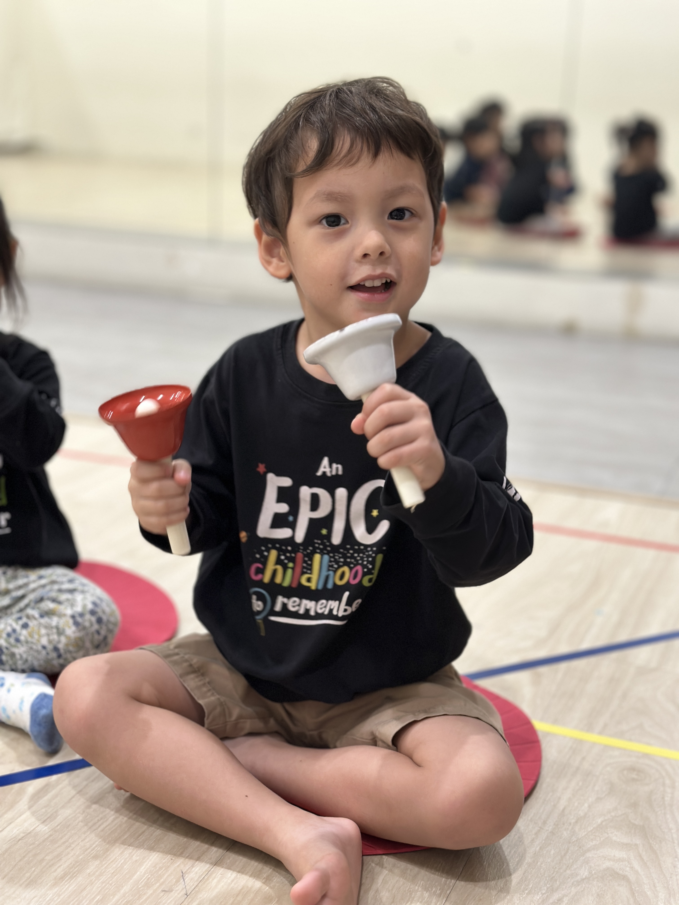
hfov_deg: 30.3
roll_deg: -2.6
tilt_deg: -17.1
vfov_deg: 39.7
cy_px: 452
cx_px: 340
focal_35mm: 48
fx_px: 1255
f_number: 1.78
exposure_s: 1/50
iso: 250
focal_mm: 6.86
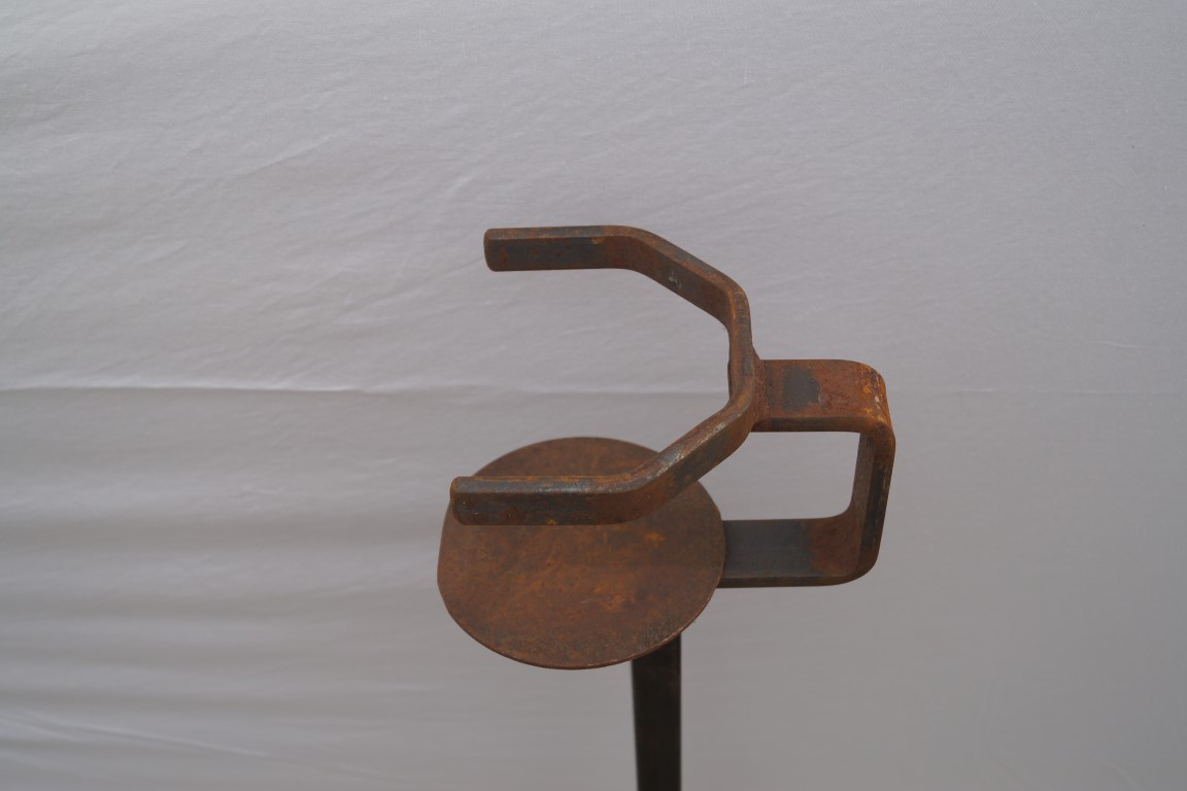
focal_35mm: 42
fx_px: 1385
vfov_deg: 31.9
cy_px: 396
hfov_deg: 46.4
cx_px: 594
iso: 100
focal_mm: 28
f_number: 5
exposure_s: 1/320
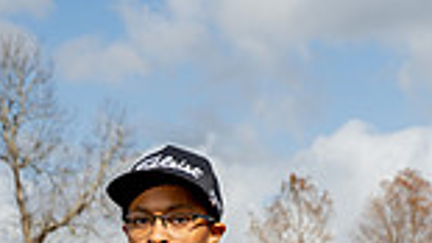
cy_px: 617
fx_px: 2084
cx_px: 98
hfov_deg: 11.8
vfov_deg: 6.3
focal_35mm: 182
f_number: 8
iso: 100
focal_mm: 60
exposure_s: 1/250
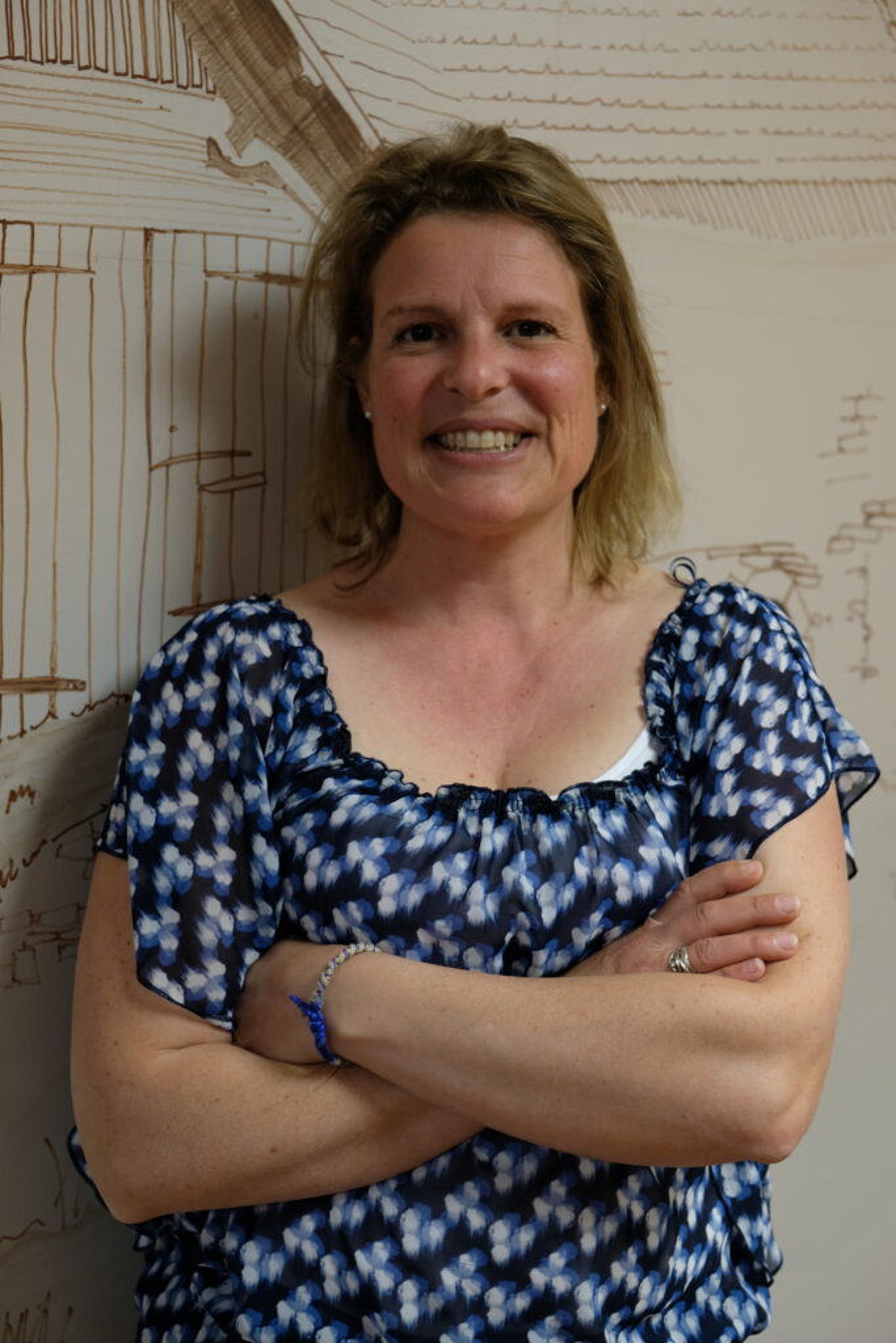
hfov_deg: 31.2
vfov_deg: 45.4
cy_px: 672
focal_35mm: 43
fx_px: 1605
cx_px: 448
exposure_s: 1/20
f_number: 3.2
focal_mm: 28.9
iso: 250
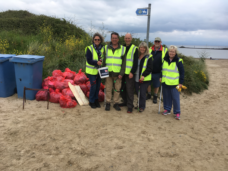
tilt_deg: -12.8
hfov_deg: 61.7
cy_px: 86
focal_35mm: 29
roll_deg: -2.4
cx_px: 114
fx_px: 191
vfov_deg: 48.2
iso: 25
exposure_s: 1/1026
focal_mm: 4.15
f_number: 2.2
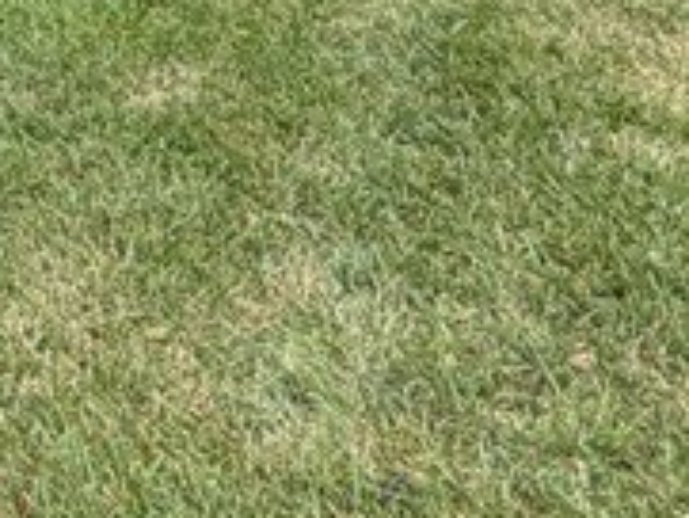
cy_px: -442
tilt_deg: -3.6
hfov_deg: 17.6
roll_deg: +0.0
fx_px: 1573
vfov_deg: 15.7
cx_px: -689
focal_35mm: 79
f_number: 2.2
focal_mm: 2.22
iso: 64
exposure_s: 1/168
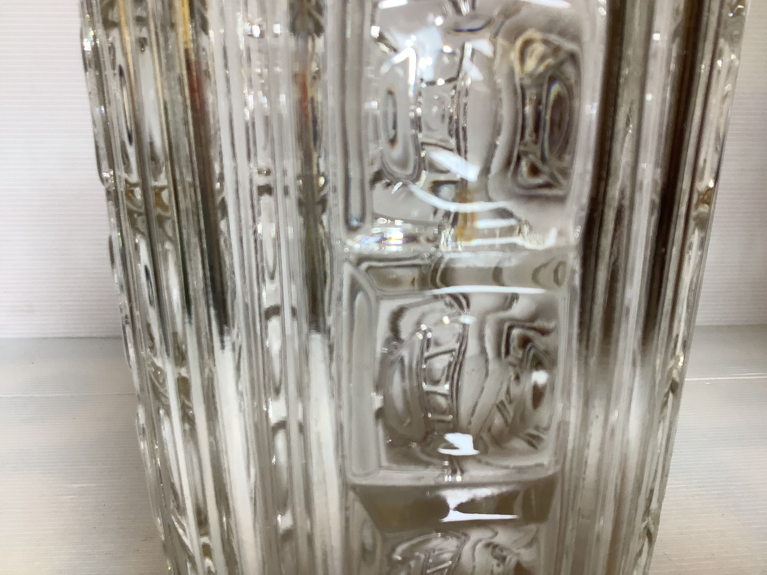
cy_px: 288
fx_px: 687
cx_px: 384
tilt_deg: -14.0
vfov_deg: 45.4
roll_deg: +0.2
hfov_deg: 58.4
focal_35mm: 31
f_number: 2.4
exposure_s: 1/50
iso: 64
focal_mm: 3.3
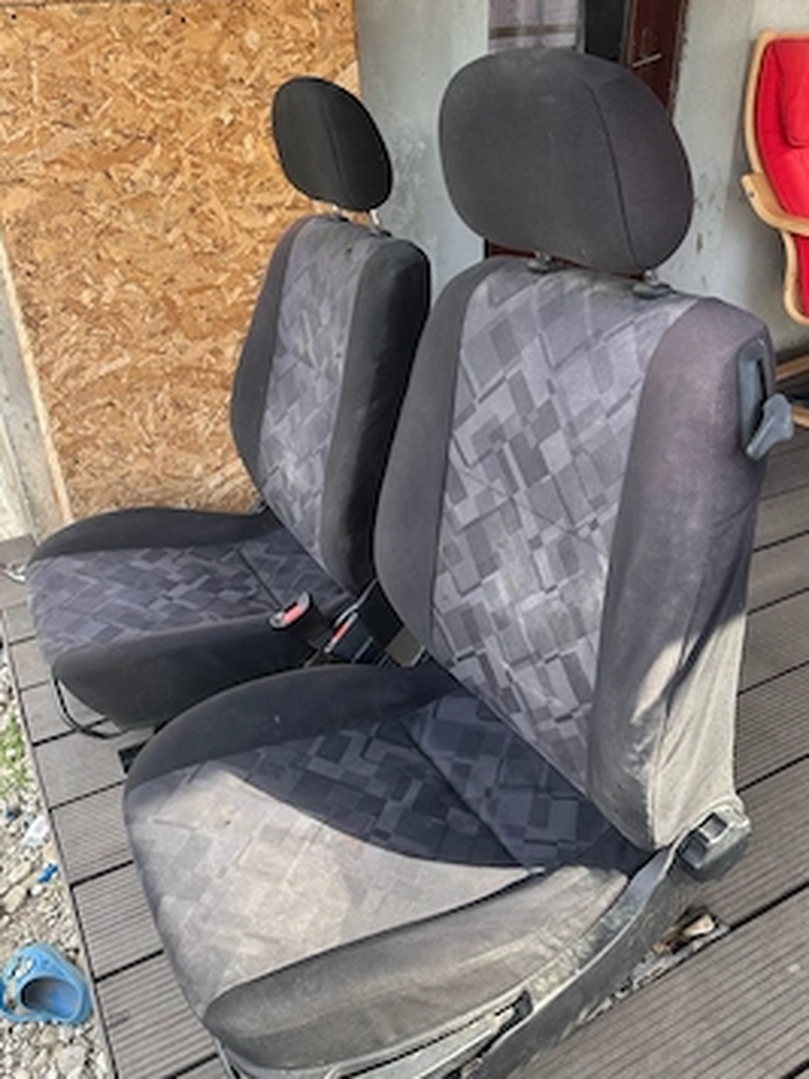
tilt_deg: -28.6
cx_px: 373
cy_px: 549
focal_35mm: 27
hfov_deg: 51.3
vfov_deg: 65.3
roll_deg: +1.9
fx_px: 841
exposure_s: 1/180
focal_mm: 6.86
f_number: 1.78
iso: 64
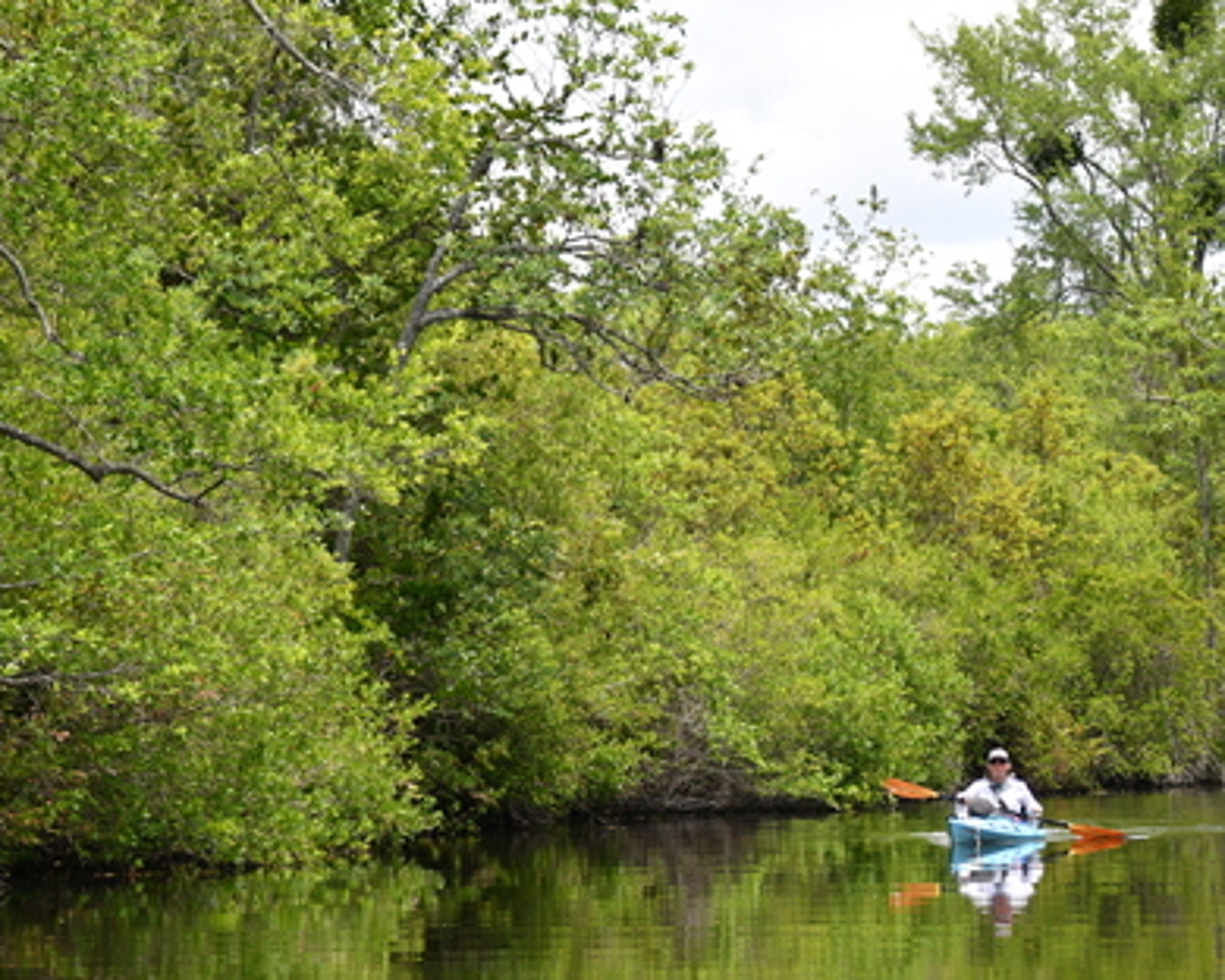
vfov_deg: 8.9
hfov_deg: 11.1
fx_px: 6308
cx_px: 506
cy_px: 580
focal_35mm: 174
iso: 1000
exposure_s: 1/1250
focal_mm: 86
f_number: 5.3
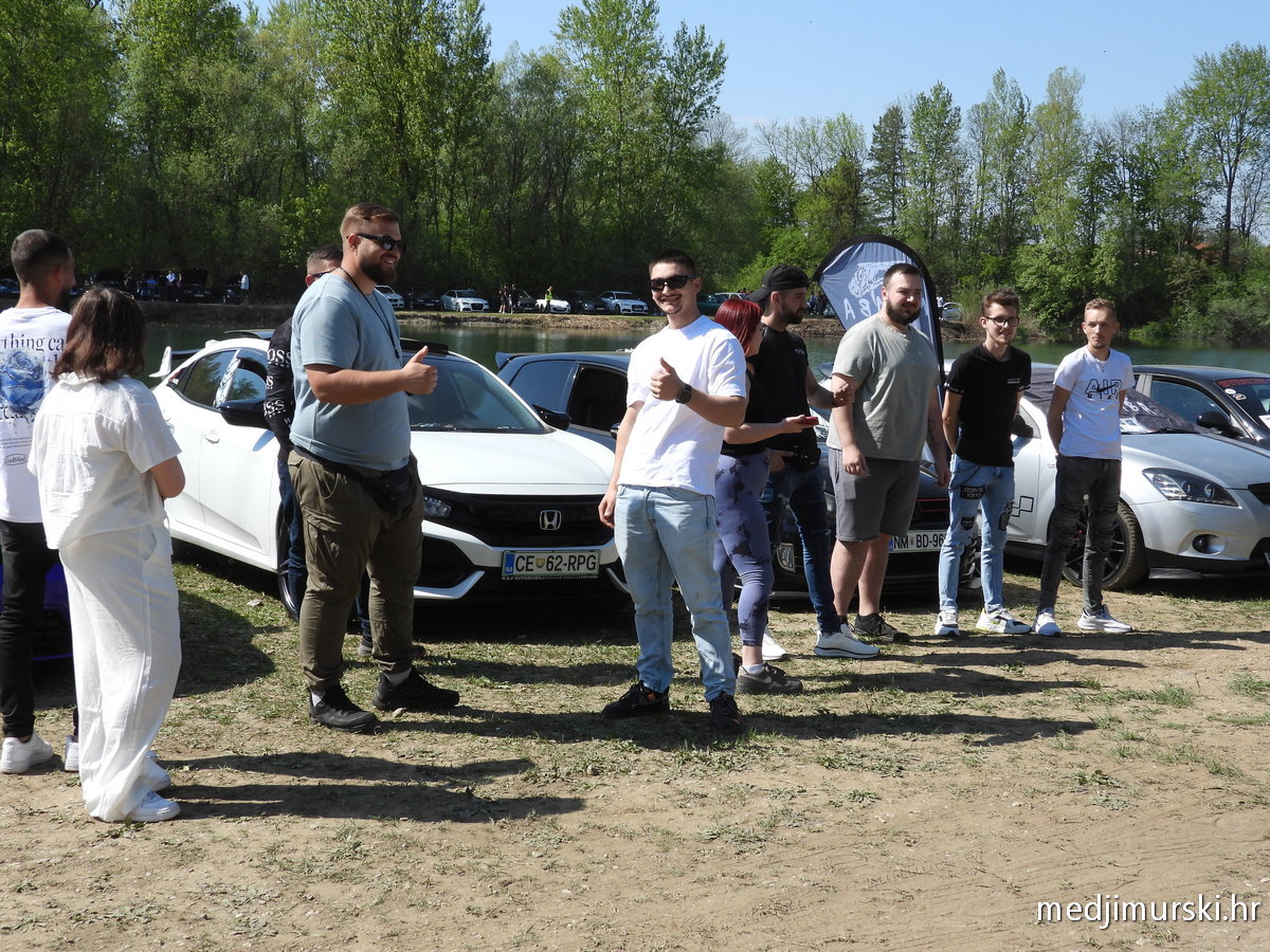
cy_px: 476
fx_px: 1724
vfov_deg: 30.9
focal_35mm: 47
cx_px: 635
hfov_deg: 40.4
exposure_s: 1/1250
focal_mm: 8.5
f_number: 3.2
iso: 100
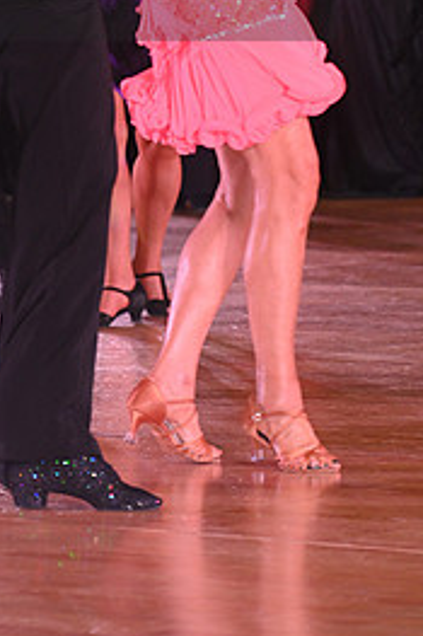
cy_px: -39
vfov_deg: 6.4
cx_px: 4
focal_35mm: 320
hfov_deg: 4.3
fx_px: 5647
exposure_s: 1/200
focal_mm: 145
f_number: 5.6
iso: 2000
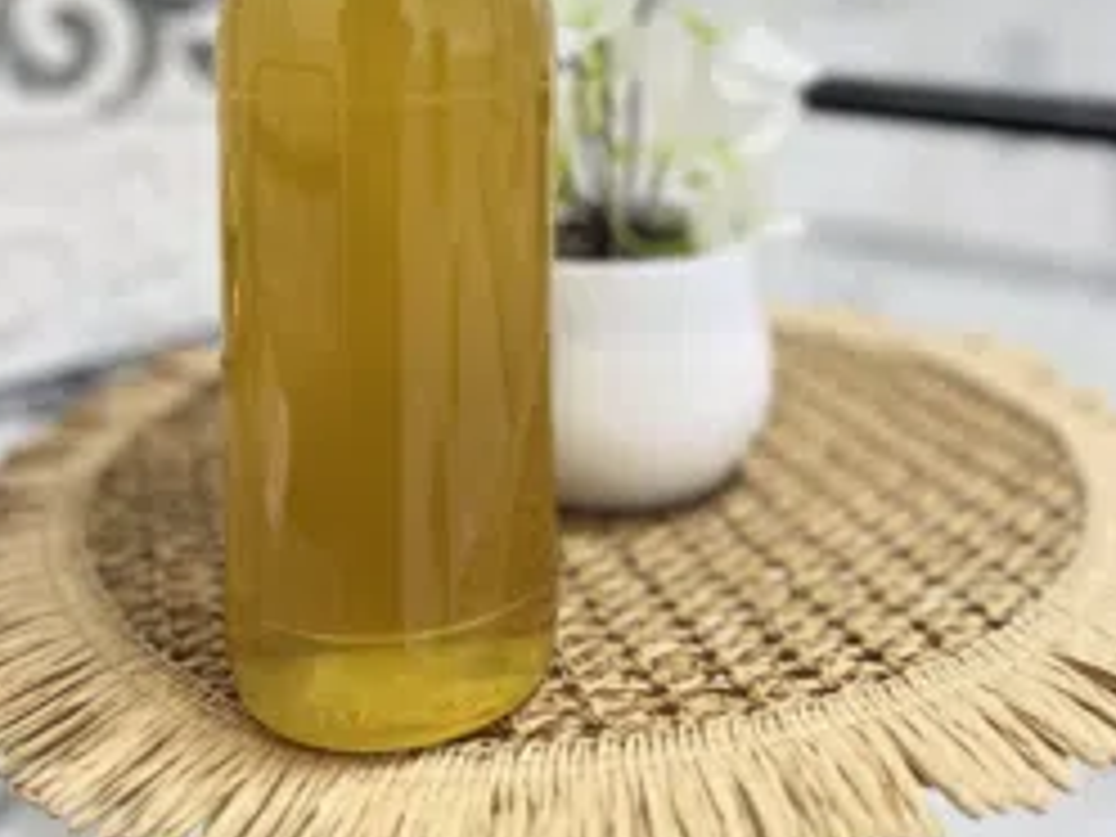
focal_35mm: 42
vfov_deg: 31.6
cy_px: -9
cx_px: 630
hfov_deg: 44.7
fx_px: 1354
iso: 500
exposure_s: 1/50
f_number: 1.5
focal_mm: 5.7
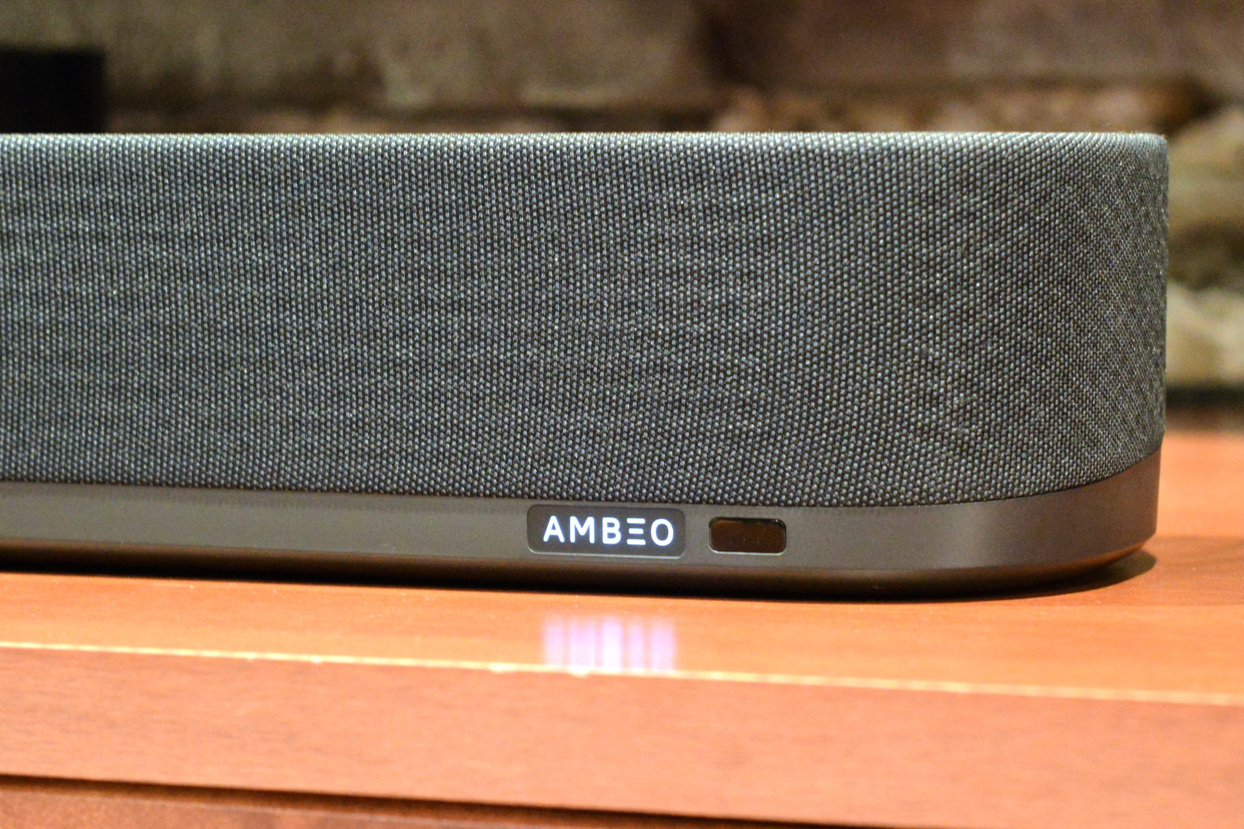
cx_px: 622
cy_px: 414
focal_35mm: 82
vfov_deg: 16.6
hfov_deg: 24.6
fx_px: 2851
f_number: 5.6
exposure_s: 1/5
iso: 3200
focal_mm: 55
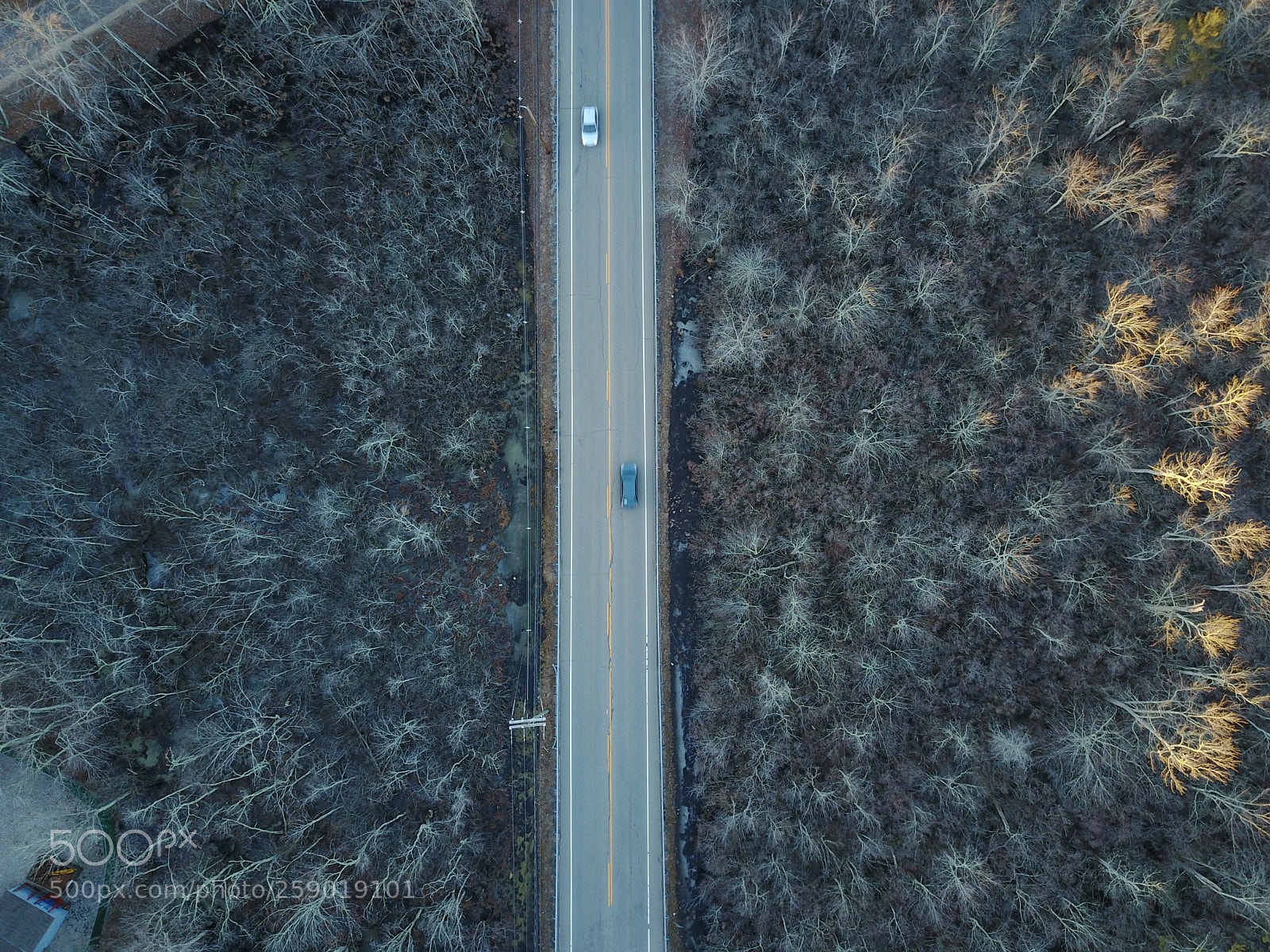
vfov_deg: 53.1
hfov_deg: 67.3
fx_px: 954
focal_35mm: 26
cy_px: 476
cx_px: 635
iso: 114
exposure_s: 1/50
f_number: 2.2
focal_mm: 4.73
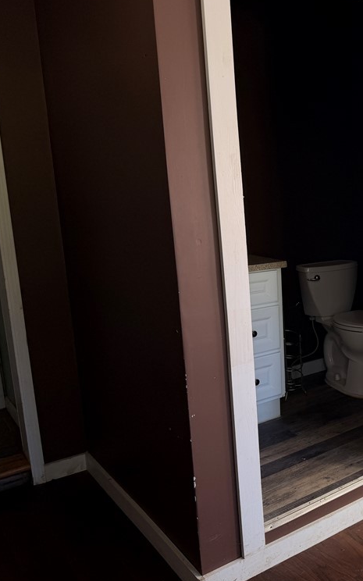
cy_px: 290
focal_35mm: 35
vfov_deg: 55.3
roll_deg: +1.7
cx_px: 377
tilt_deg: -11.2
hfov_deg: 32.8
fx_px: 554
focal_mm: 6.76
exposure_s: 1/134
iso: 64
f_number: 1.78
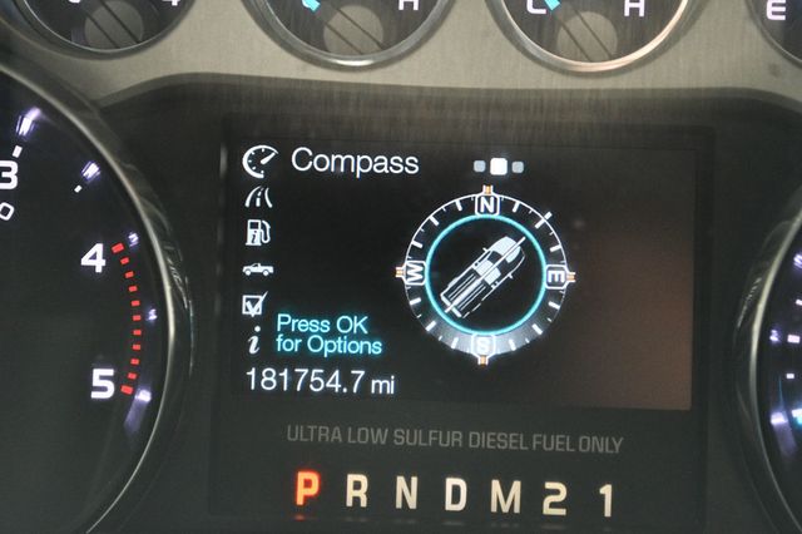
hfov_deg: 27.0
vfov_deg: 18.2
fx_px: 1670
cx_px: 401
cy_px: 267
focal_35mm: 75
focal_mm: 50
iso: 2200
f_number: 5.6
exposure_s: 1/125
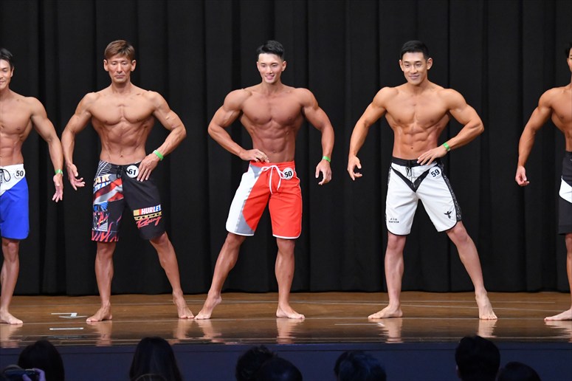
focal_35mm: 187
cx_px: 286
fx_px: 2970
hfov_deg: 11.0
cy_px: 190
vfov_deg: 7.3
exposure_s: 1/400
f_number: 5.6
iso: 8000
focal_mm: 125
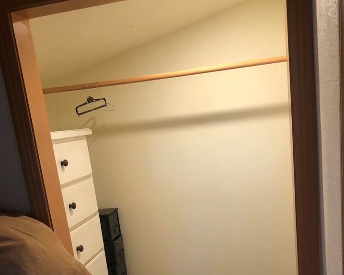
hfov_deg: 46.8
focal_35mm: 39
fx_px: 397
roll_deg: +7.0
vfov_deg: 37.0
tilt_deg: -11.6
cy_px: 217
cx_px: 182
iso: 40
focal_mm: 4
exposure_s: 1/17
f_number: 1.8
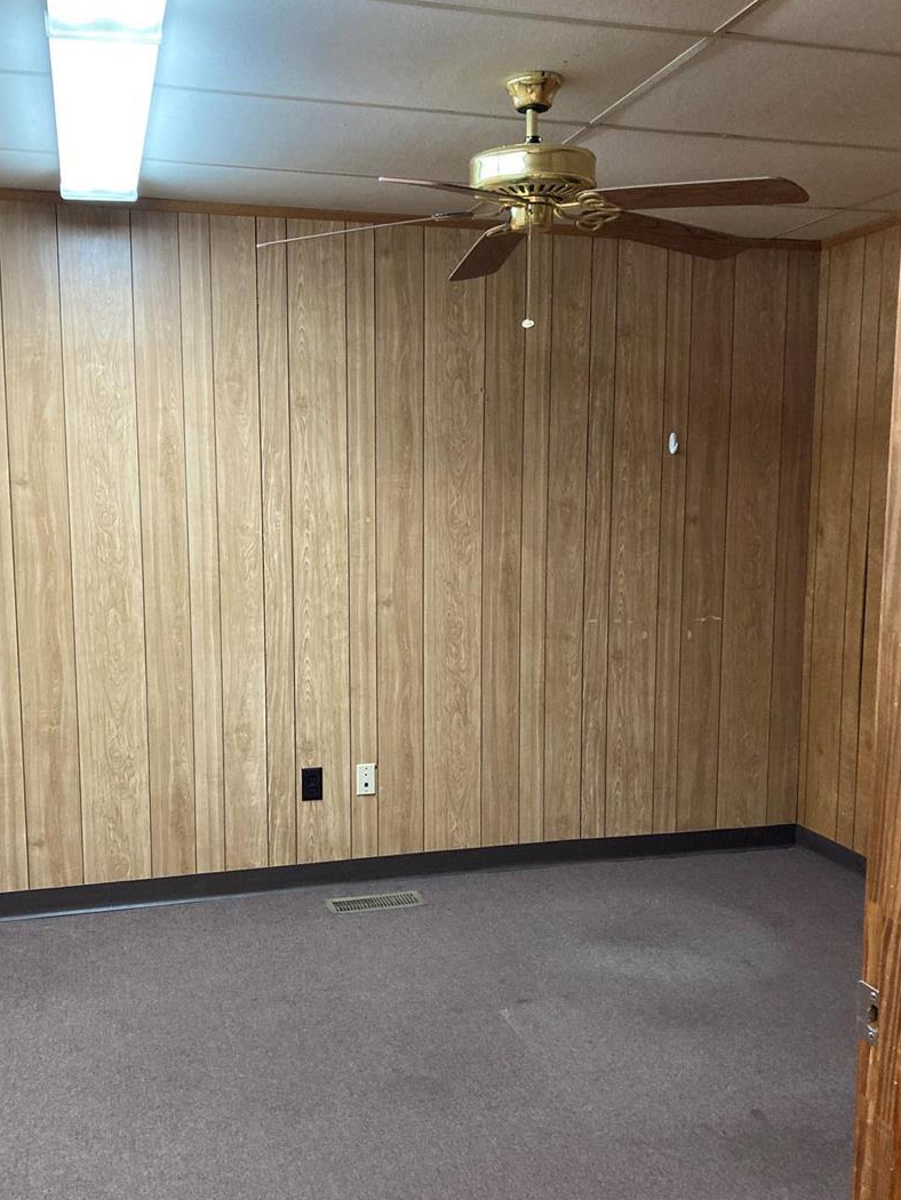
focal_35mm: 32
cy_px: 634
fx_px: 1110
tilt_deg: -5.8
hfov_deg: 44.1
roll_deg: +0.4
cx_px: 390
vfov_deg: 56.8
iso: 320
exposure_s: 1/60
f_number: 1.8
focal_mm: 3.99
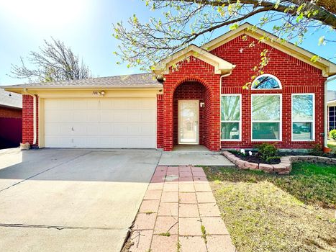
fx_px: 146
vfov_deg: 81.7
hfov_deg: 98.2
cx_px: 173
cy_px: 129
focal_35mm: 15
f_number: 2.2
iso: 40
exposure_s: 1/686
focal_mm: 2.22
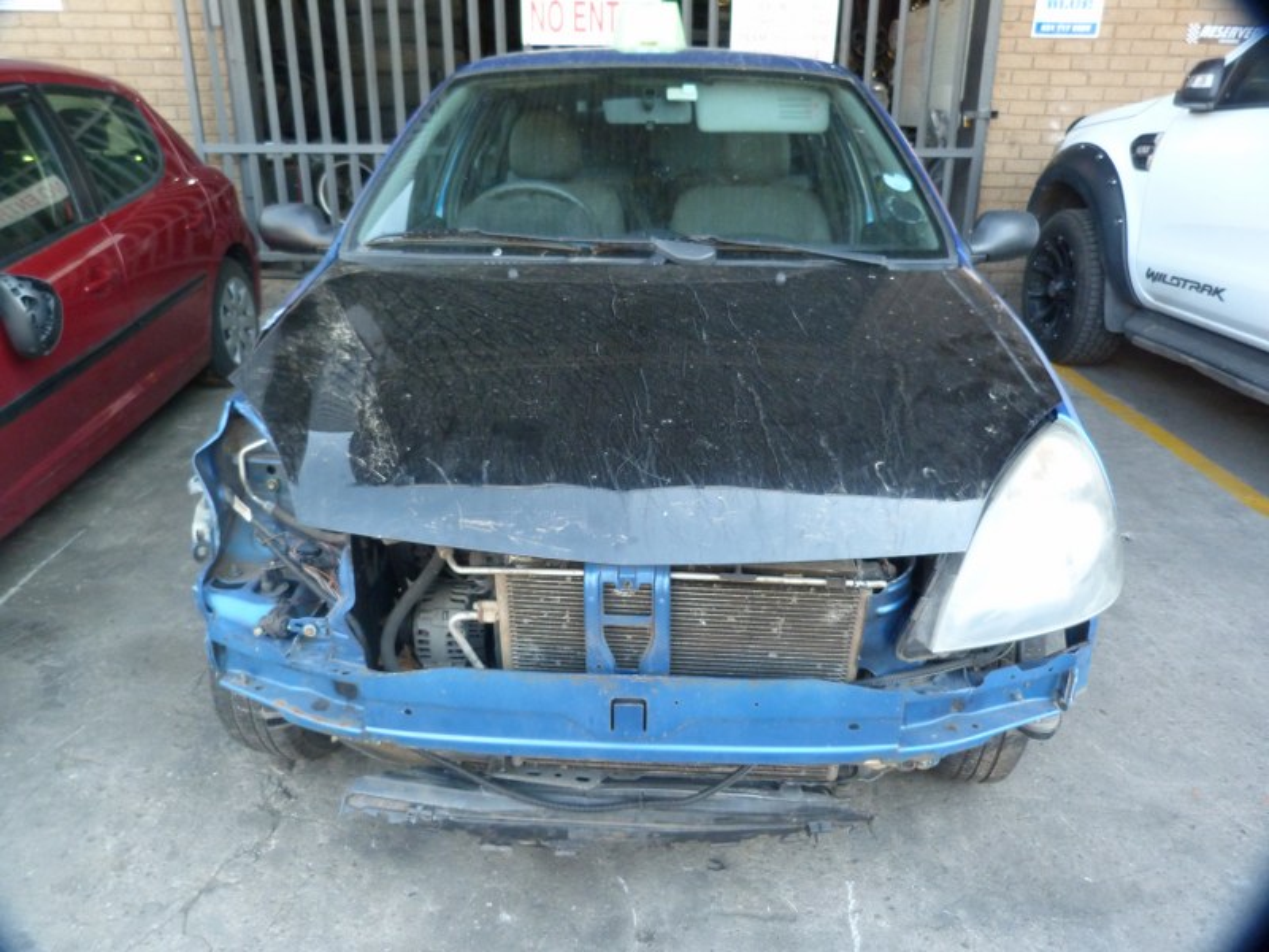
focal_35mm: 25
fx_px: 916
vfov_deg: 54.9
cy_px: 476
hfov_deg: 69.4
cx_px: 634
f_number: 2.8
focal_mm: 4.5
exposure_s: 1/60
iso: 250
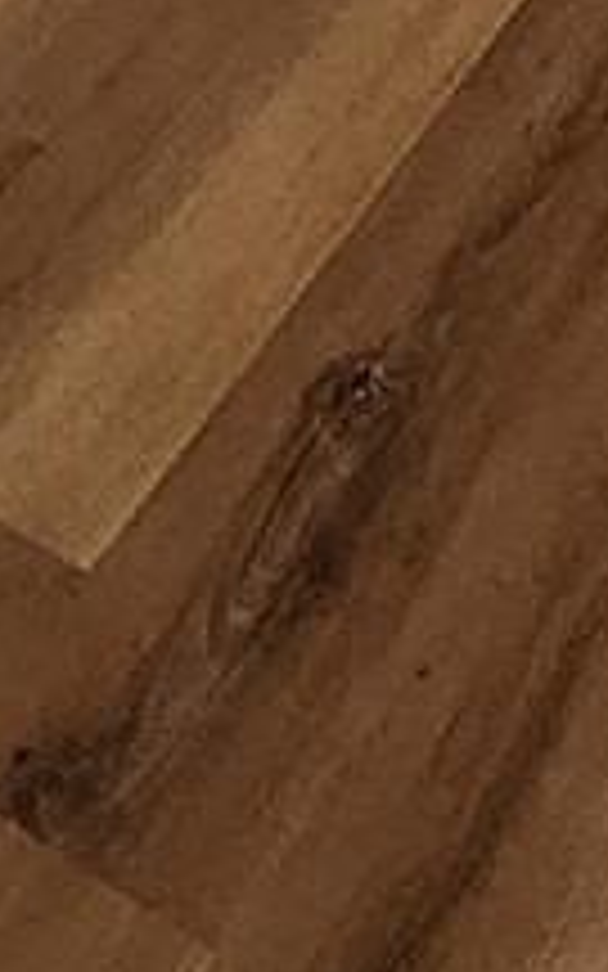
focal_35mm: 102
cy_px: -1418
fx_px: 2704
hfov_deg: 11.9
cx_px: -477
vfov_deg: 13.8
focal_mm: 2.2
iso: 250
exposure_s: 1/60
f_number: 2.2
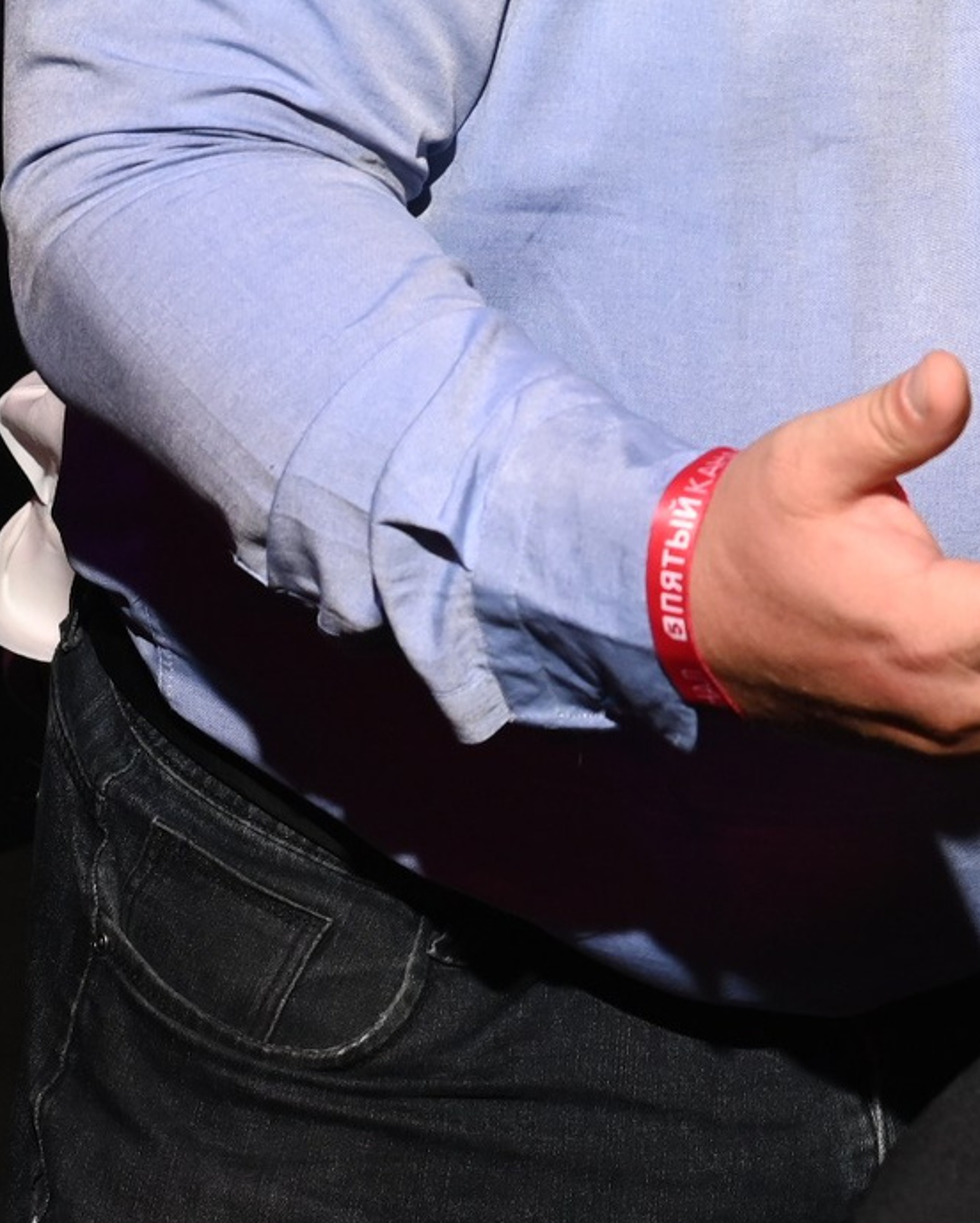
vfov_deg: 15.8
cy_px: -246
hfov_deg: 12.6
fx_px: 4229
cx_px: 1401
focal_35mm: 117
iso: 1000
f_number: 6.3
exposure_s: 1/160
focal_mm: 33.5
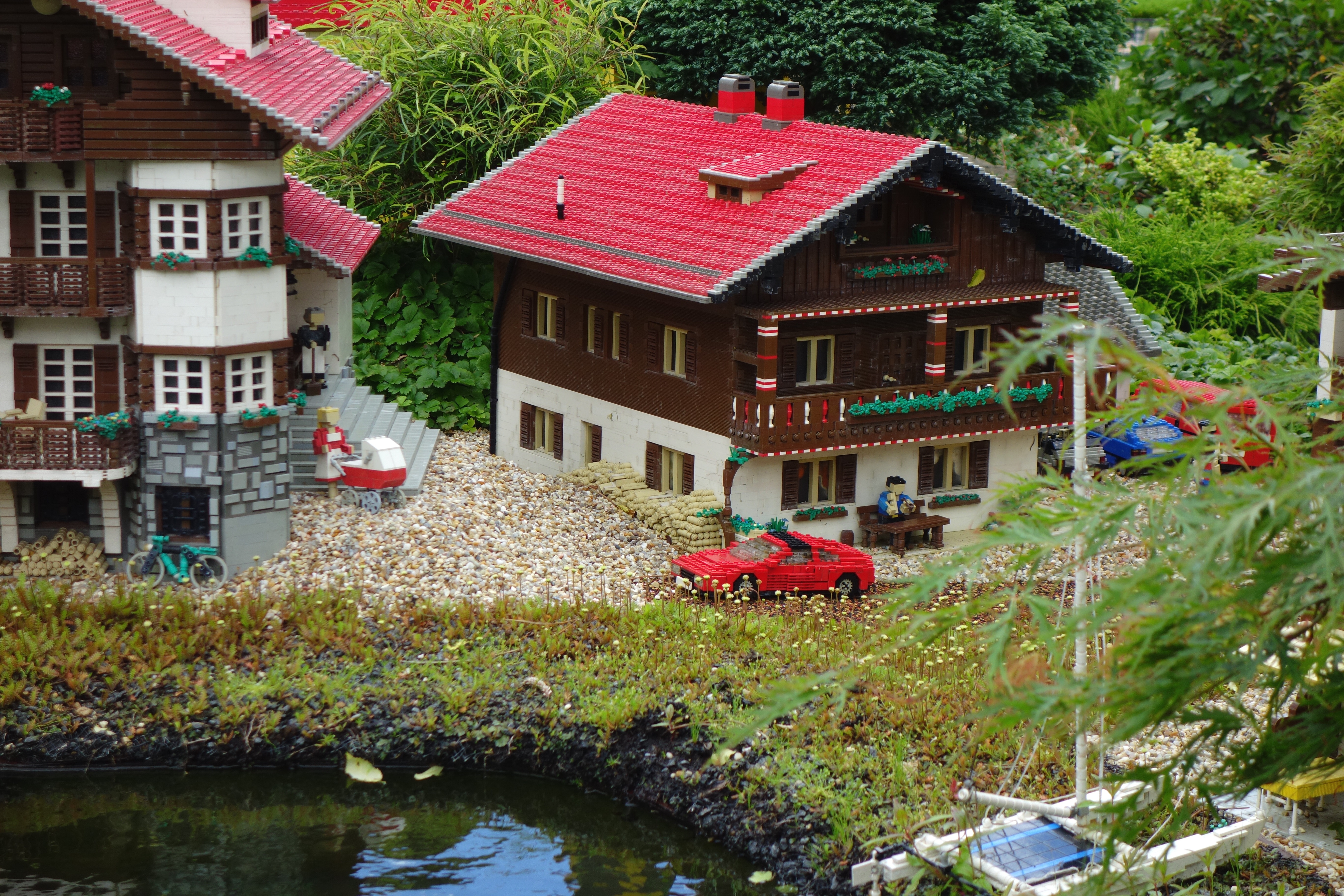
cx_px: 672
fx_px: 3546
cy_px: 448
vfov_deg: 14.4
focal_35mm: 95
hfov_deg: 21.5
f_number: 5
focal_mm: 35.26
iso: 125
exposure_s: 1/320
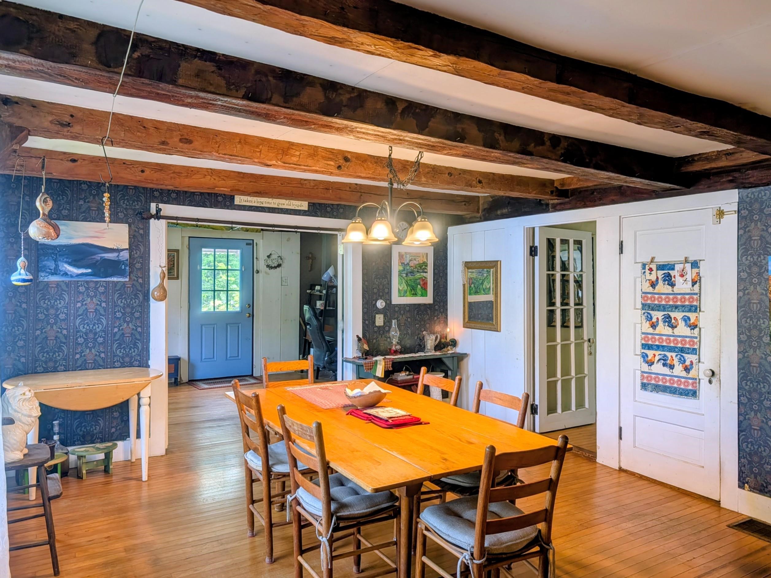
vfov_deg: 56.8
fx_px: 535
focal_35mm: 24
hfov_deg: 71.6
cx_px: 386
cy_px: 289
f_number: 1.68
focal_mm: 6.9
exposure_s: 1/285
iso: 28
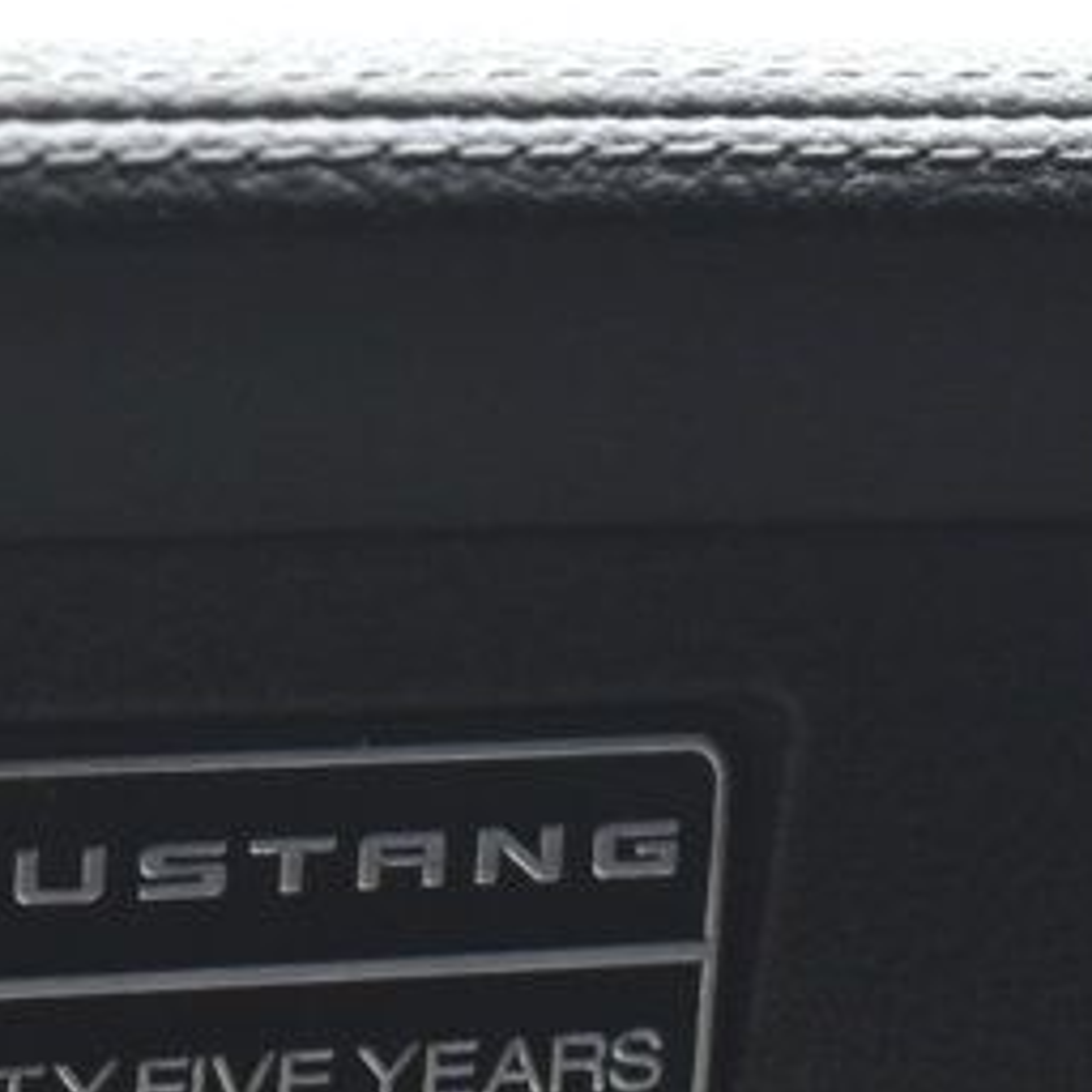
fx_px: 10018
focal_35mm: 281
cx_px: 55
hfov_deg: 6.2
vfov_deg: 6.2
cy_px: 913
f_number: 7.1
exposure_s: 1/25
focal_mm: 55
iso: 400
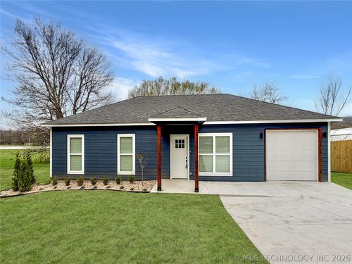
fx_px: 142
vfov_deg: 85.7
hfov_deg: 102.1
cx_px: 176
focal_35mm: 14
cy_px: 132
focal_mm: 2.22
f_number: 2.2
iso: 20
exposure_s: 1/1400
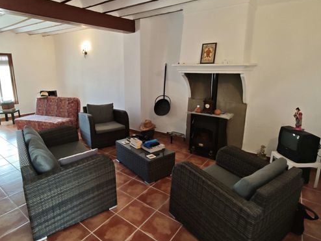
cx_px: 146
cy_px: 113
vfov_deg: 66.0
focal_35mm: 20
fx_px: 186
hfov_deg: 81.5
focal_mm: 2.16
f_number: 2.2
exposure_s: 1/33.3
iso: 250
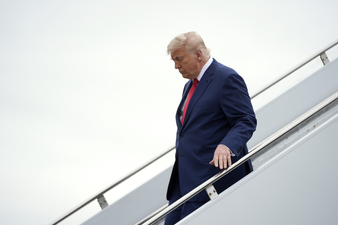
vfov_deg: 8.7
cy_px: 113
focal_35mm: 158
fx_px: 1483
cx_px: 170
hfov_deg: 13.0
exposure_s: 1/800
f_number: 2.8
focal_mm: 152
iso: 400
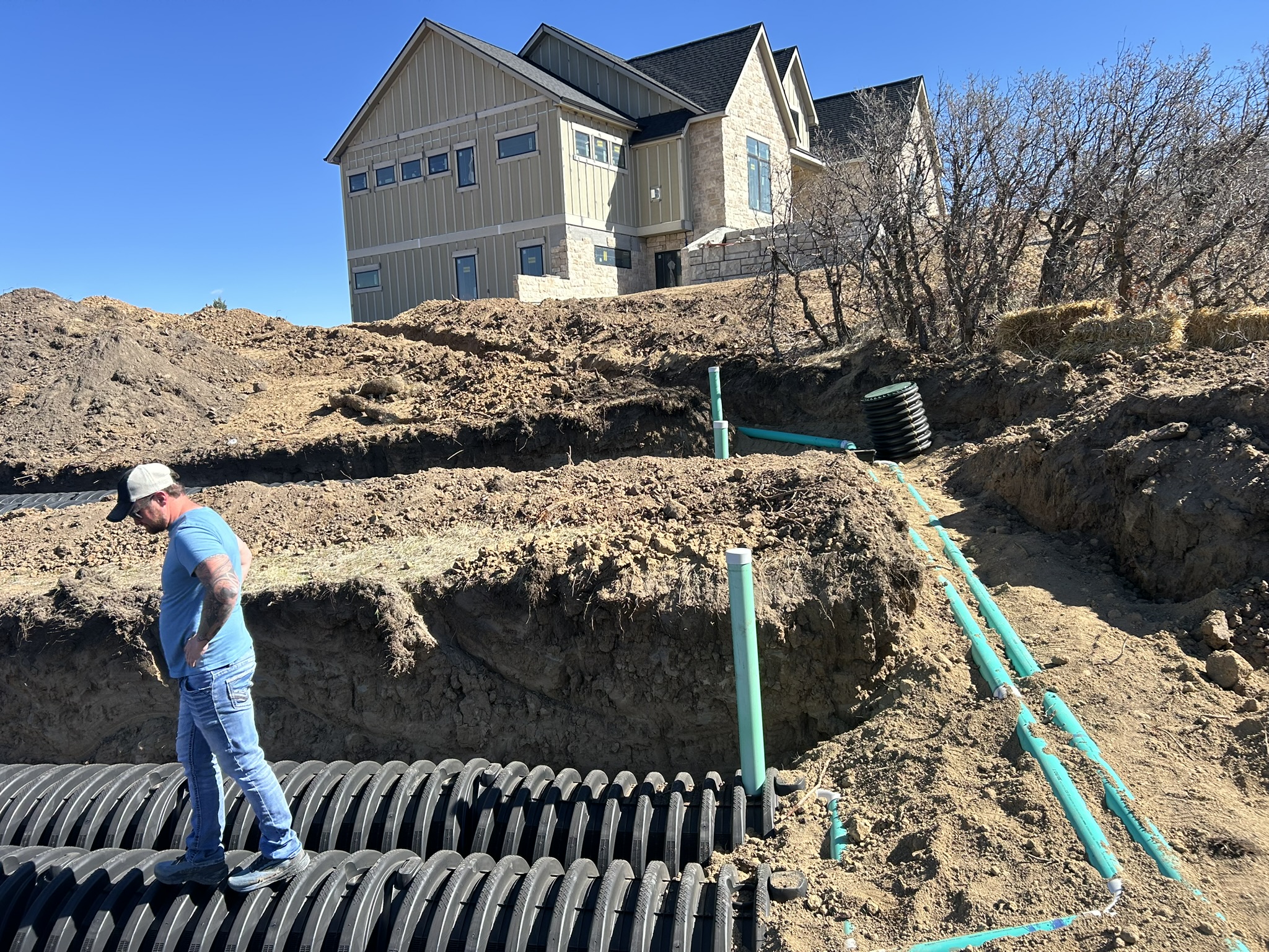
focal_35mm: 26
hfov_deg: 67.3
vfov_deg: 53.1
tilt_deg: -3.6
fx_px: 953
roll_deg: +1.2
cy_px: 476
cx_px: 634
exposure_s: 1/2353
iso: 50
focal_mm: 5.7
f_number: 1.5
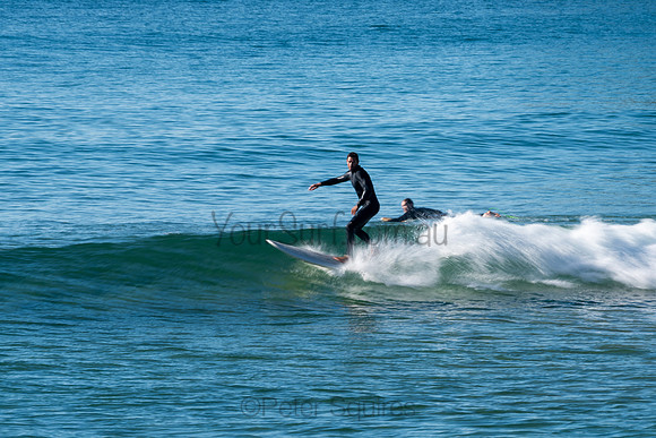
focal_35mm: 599
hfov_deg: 3.4
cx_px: 335
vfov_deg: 2.3
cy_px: 214
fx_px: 10909
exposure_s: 1/20
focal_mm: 500
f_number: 16
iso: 31
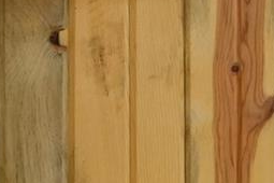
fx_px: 715
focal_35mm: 94
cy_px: -179
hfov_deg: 12.8
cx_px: 745
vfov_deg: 12.8
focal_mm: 10
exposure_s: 1/5
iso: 800
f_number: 8
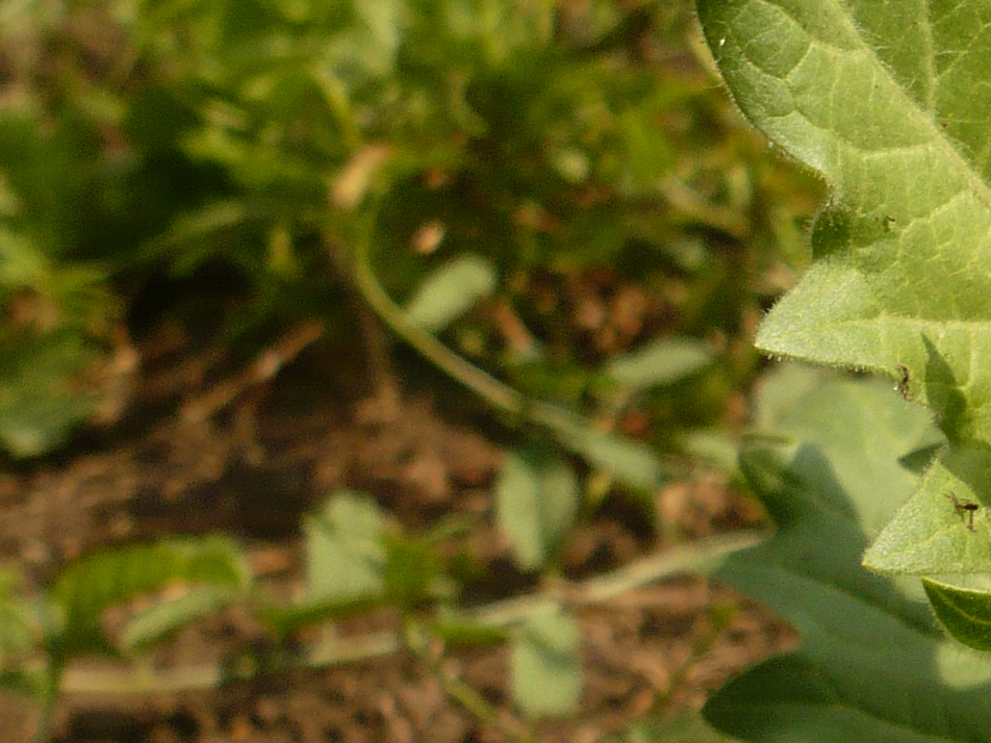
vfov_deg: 13.1
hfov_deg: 16.0
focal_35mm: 113
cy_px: 311
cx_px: 1462
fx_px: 3235
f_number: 8
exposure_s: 1/200
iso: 100
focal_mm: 5.8
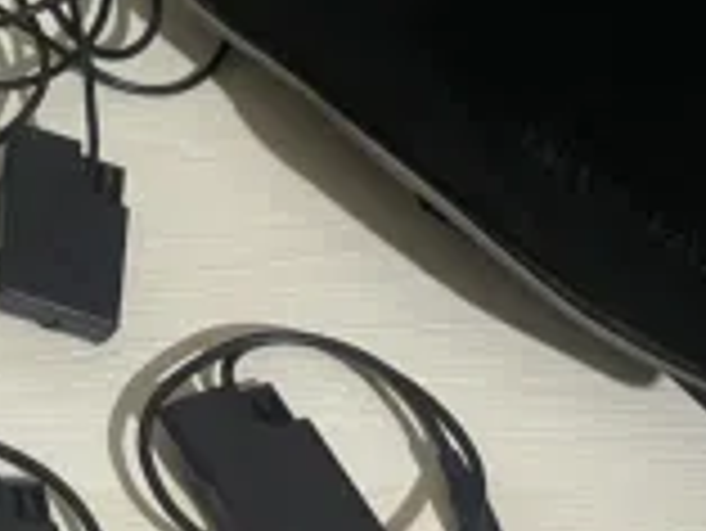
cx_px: -396
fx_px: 2164
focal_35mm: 106
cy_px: -346
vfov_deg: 13.0
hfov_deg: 16.6
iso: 500
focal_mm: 4.2
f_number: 1.6
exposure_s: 1/50
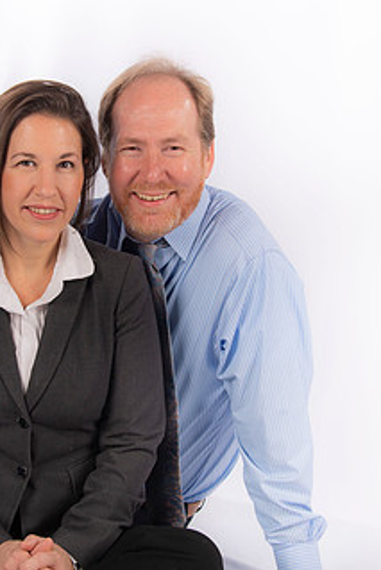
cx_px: 131
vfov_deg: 25.3
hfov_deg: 17.0
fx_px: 1269
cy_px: 247
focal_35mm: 80
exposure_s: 1/200
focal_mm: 44
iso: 100
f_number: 6.3
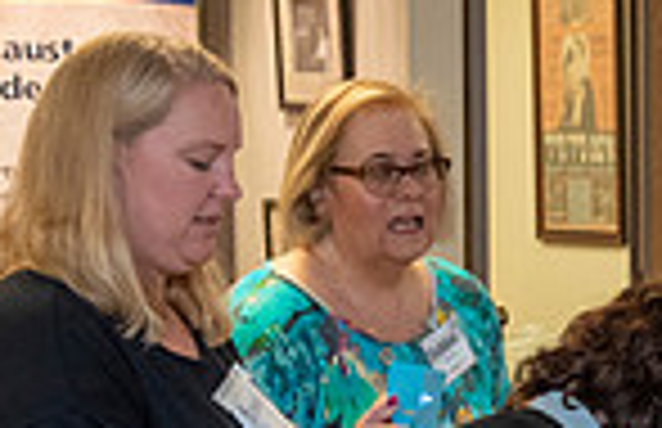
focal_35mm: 212
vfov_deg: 6.3
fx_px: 3862
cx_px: 1136
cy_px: 450
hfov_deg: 9.4
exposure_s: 1/100
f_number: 4
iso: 2000
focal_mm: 48
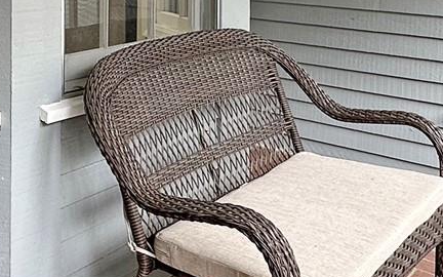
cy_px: 21
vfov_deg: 22.9
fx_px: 664
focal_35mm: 55
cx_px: 34
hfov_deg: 34.6
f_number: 2.2
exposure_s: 1/99
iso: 160
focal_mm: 2.22
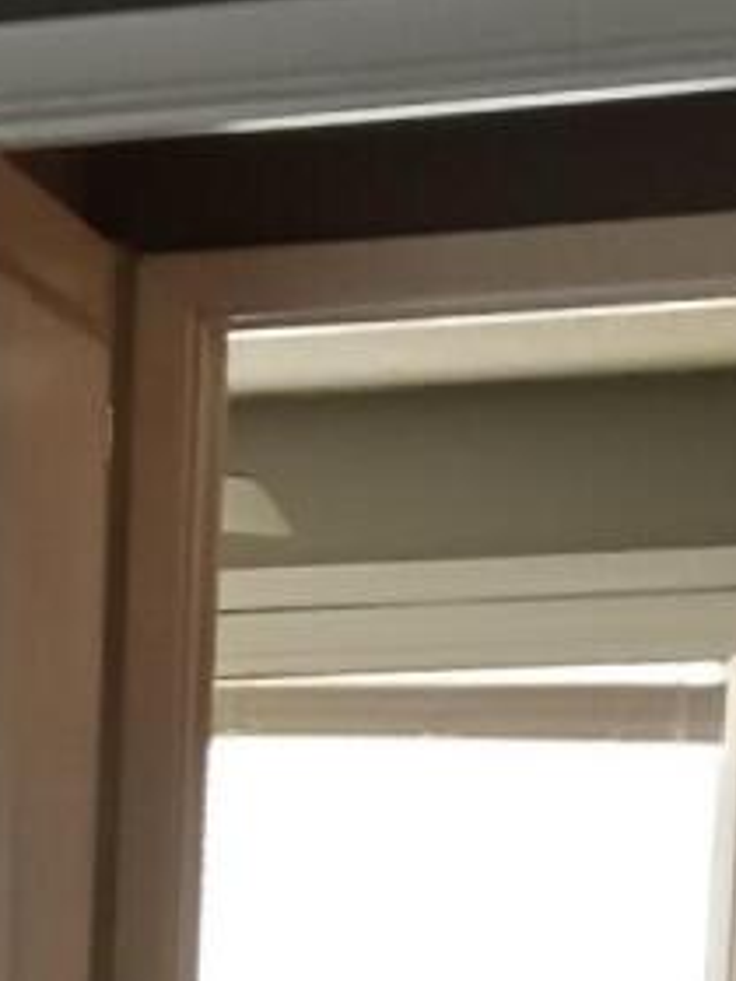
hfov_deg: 6.9
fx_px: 5471
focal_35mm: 193
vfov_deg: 9.3
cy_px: 2207
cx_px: -1490
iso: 250
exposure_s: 1/30
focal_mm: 4
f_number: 1.8
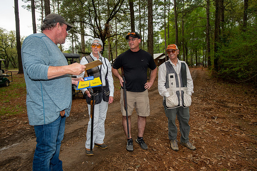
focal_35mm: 25
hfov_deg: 71.5
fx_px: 178
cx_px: 128
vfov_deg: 51.2
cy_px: 86
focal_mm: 25
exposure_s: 1/125
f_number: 5
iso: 125
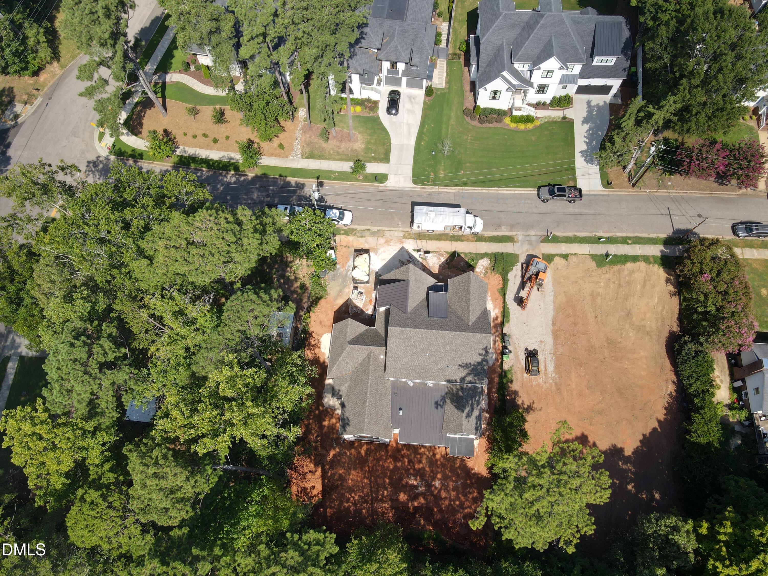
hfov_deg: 71.6
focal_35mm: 24
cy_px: 288
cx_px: 384
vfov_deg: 56.8
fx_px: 532
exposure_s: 1/400
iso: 100
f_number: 2.8
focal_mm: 4.5
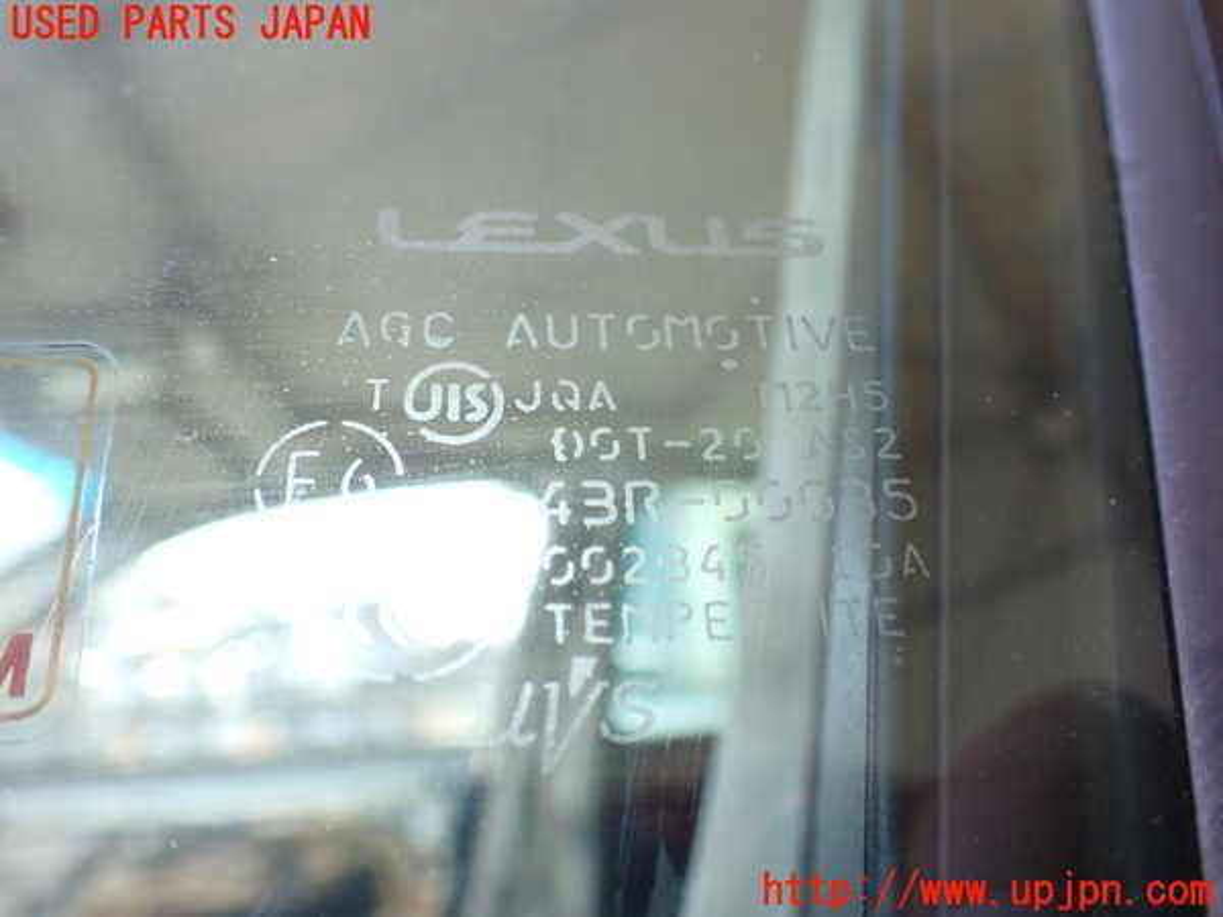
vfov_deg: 46.8
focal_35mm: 30
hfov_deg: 60.0
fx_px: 1060
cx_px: 612
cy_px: 458
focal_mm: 5.4
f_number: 2.3
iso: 100
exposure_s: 1/125
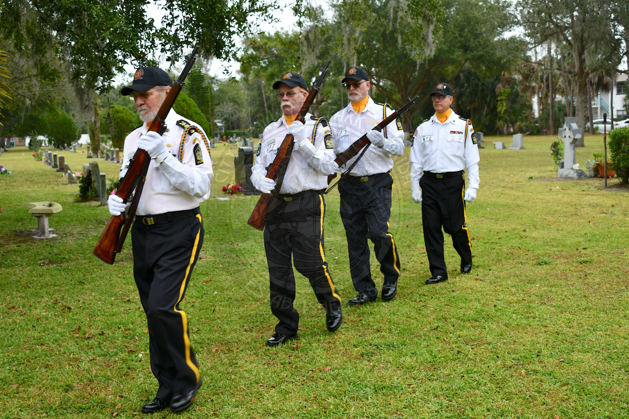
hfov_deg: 41.1
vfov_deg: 28.1
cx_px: 314
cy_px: 210
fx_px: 839
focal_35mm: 48
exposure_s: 1/125
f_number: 5.6
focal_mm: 32
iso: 250
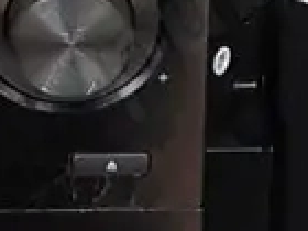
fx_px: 2411
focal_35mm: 271
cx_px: -86
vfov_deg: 5.5
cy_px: -62
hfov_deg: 7.2
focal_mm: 5.3
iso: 80
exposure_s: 1/40
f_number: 3.1
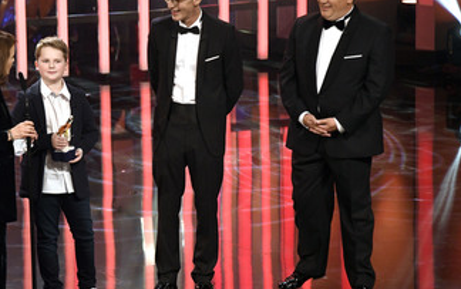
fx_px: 3382
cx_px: 171
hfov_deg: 7.8
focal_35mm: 269
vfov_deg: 4.9
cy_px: 161
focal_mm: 190
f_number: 6.3
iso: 3200
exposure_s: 1/160
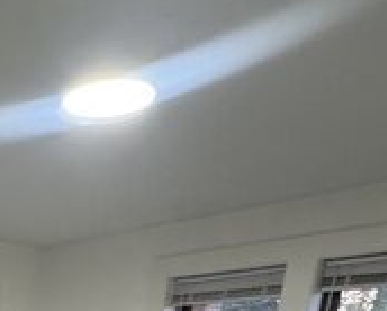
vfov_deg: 19.4
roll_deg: +0.4
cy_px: 592
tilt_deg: -20.3
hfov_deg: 29.8
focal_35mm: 53
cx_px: -88
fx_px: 608
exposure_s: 1/82
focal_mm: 2.22
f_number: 2.2
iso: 320
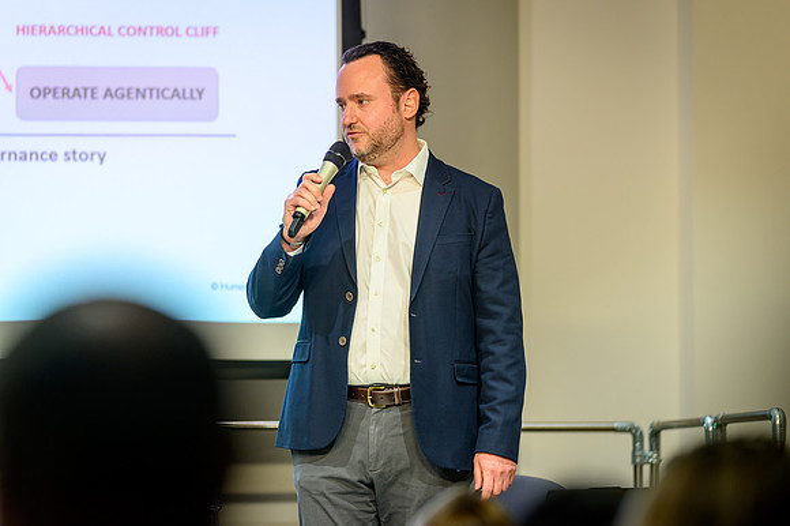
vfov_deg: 6.8
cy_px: 263
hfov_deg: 10.2
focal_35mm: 202
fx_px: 4432
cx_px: 395
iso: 200
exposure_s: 1/200
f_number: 1.8
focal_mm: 135
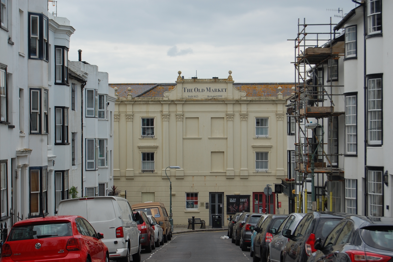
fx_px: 901
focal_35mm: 82
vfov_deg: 16.6
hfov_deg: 24.6
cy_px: 131
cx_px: 196
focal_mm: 55
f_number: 9
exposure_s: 1/320
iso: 200
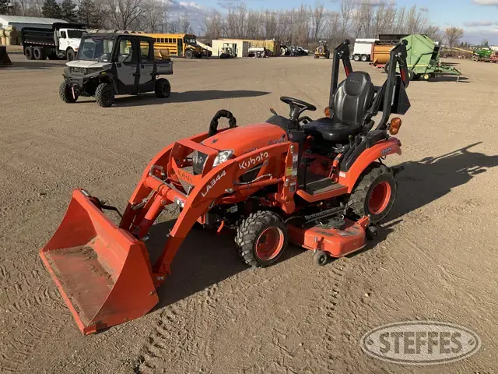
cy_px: 187
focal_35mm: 29
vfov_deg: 48.2
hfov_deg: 61.7
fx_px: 417
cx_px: 249
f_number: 1.8
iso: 25
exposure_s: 1/1848
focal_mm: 3
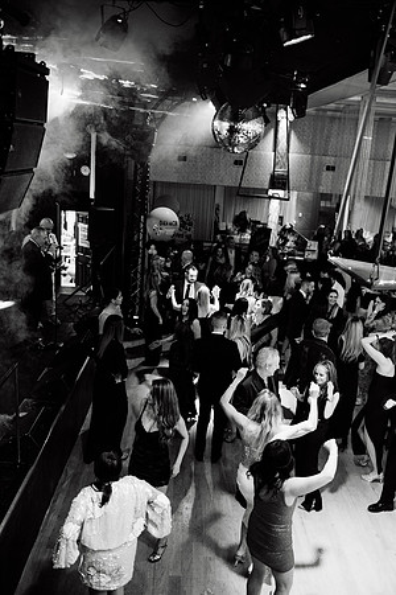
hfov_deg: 37.9
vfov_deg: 54.4
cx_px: 198
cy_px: 298
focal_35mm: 35
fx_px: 577
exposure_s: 1/200
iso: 2000
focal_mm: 35
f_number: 2.5
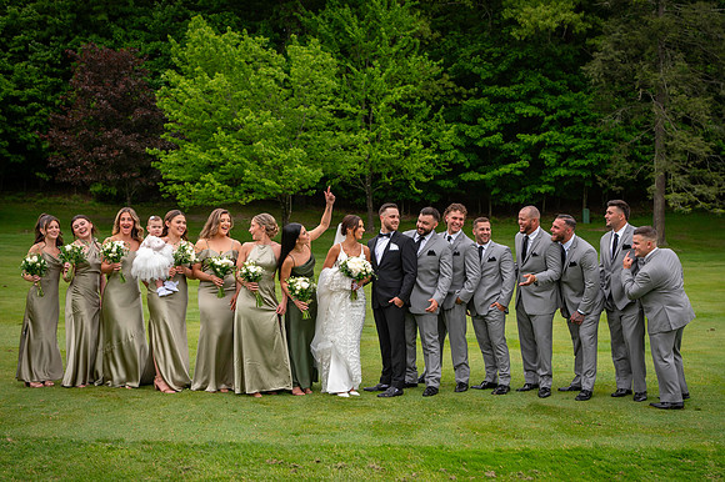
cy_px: 244
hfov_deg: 46.0
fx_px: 853
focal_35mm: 42
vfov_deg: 31.6
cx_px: 387
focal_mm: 32
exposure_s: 1/2000
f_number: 3.2
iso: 400
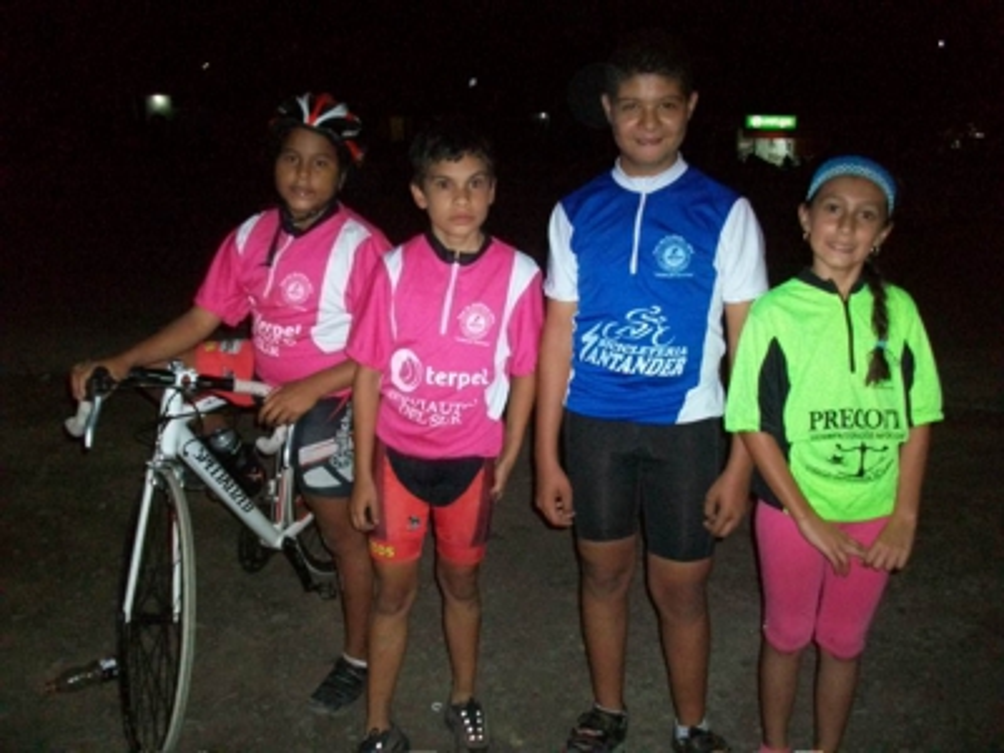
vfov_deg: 44.2
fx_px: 928
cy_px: 376
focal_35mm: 32
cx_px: 502
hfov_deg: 56.8
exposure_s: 1/60
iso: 400
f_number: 2.8
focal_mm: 5.7
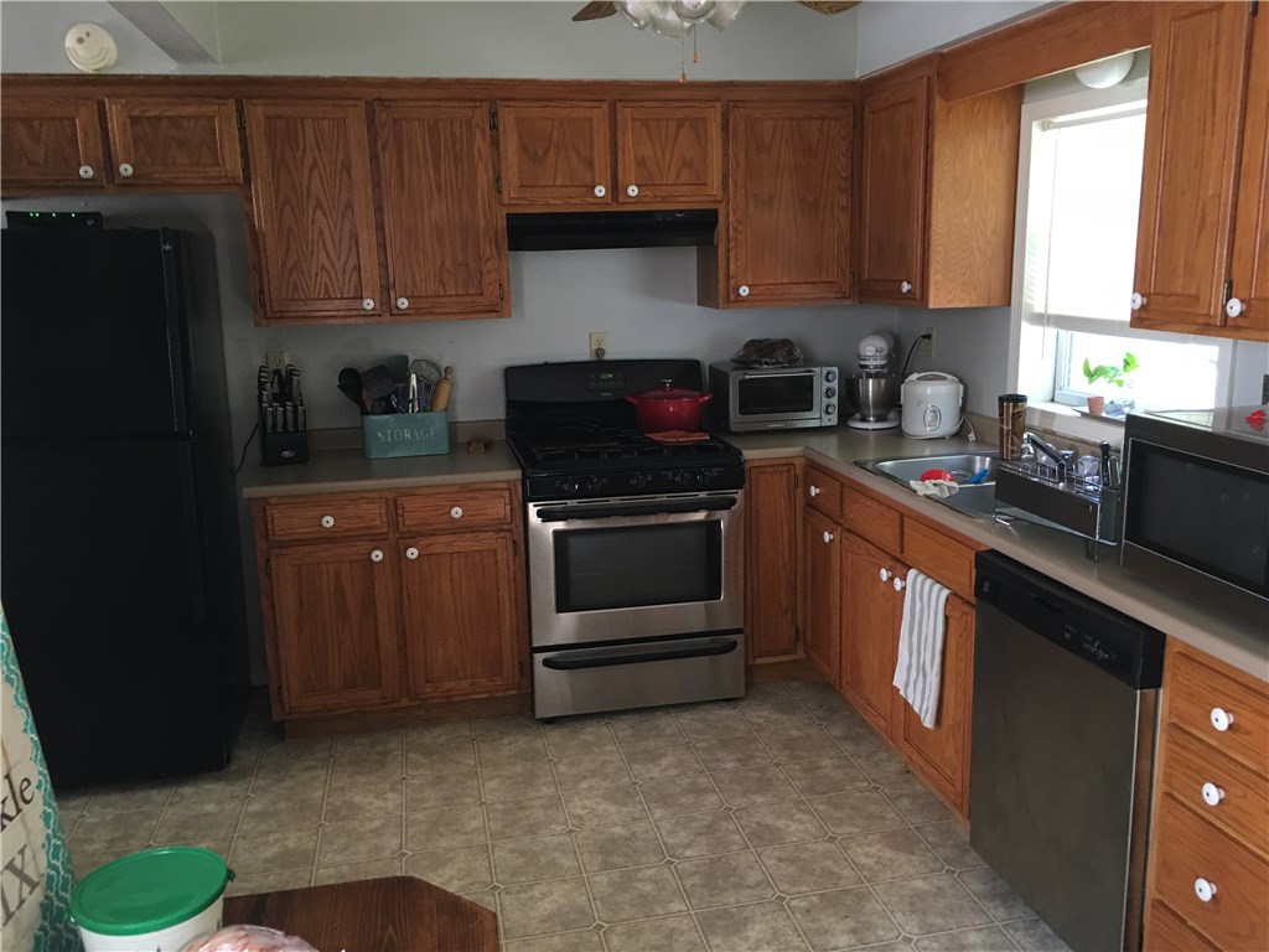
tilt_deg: -11.7
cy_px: 476
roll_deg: +0.3
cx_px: 634
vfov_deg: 48.2
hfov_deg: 61.7
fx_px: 1063
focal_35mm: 29
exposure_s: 1/15
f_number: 2.2
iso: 50
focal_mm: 4.15
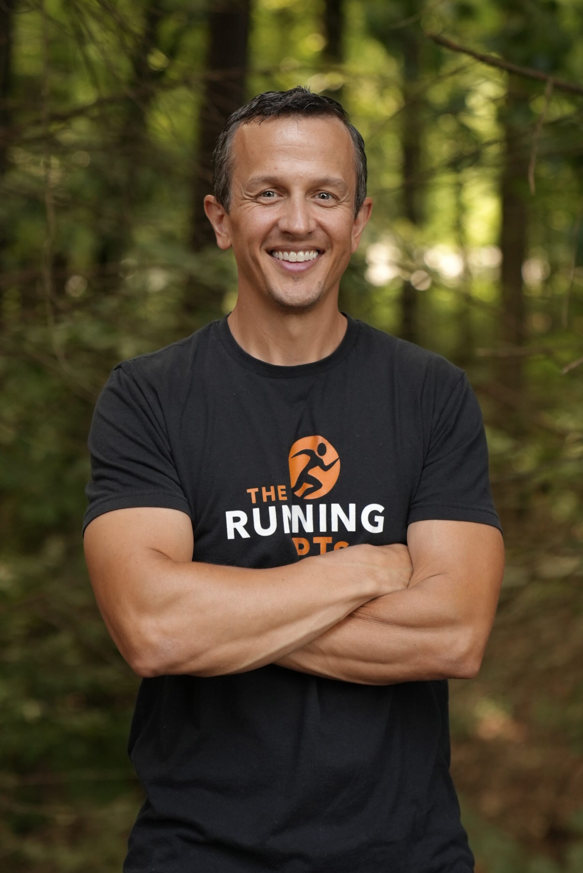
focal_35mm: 70
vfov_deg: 28.8
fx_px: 1698
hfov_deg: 19.5
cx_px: 292
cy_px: 436
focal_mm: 70
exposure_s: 1/320
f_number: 2.8
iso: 2000
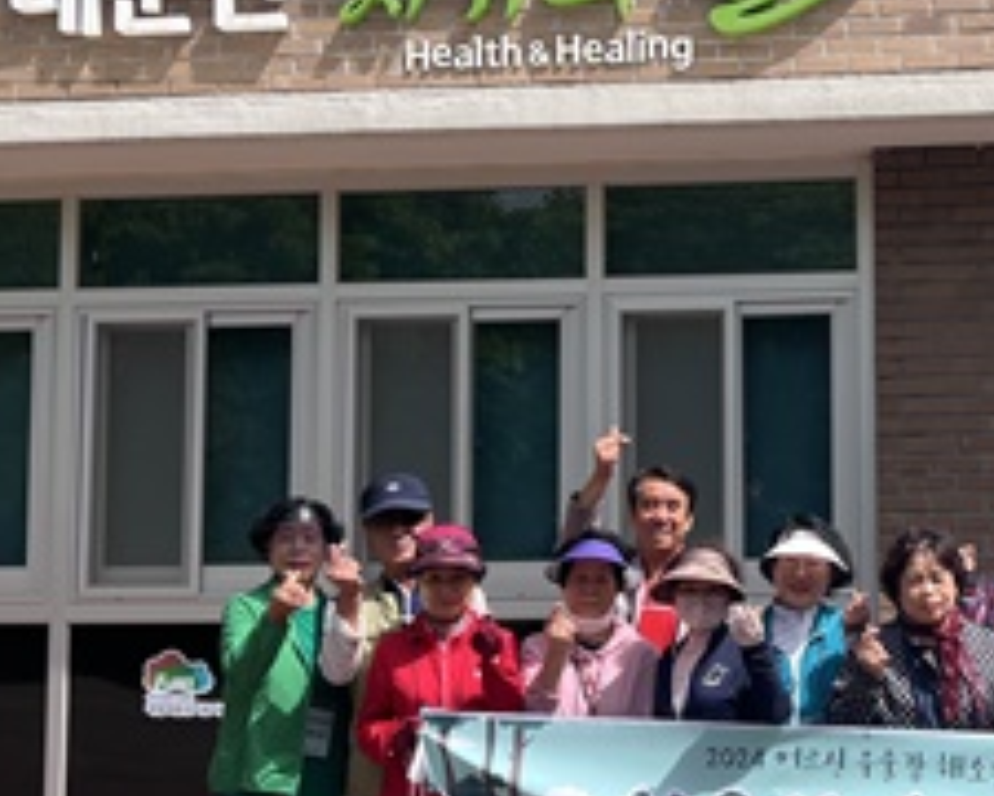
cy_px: 422
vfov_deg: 24.6
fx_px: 1824
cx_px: 778
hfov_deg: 29.9
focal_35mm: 62
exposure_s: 1/2252
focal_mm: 5.7
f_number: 1.5
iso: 50
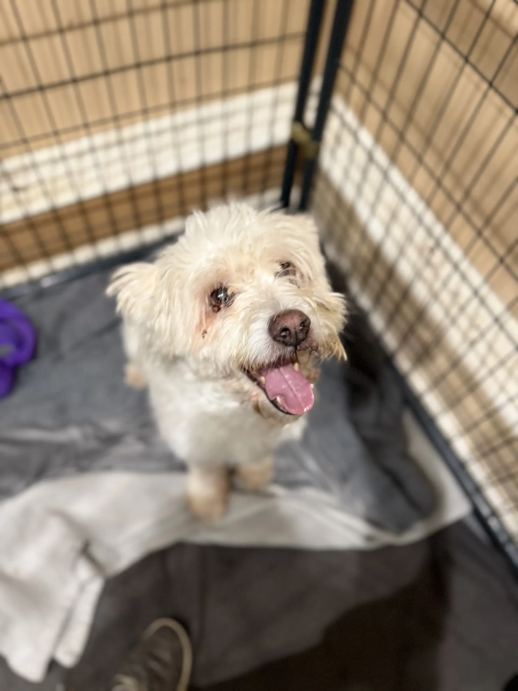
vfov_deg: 71.6
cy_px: 346
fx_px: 479
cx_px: 259
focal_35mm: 24
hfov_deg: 56.8
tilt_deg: -60.7
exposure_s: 1/60
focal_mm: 6.76
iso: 640
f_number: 1.78
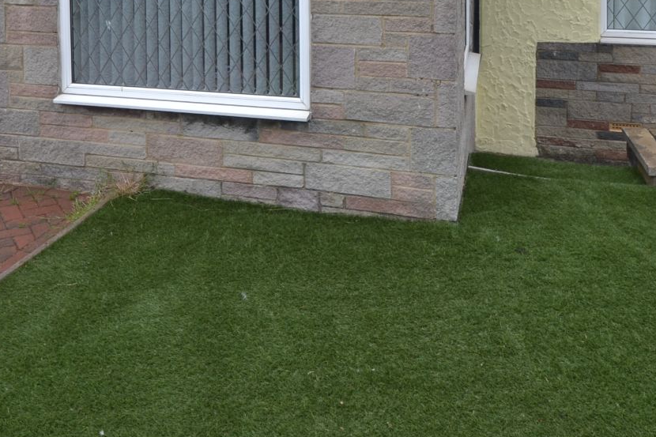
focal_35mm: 37
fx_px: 674
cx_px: 285
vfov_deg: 31.1
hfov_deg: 51.7
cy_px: -66
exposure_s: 1/160
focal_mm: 10
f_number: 6.3
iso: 100
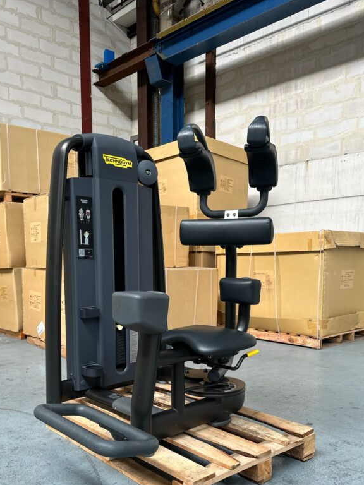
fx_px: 449
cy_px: 305
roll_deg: -0.4
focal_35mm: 32
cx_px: 162
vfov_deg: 56.1
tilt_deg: -5.0
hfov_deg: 44.1
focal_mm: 6.86
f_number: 1.78
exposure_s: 1/100
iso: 64
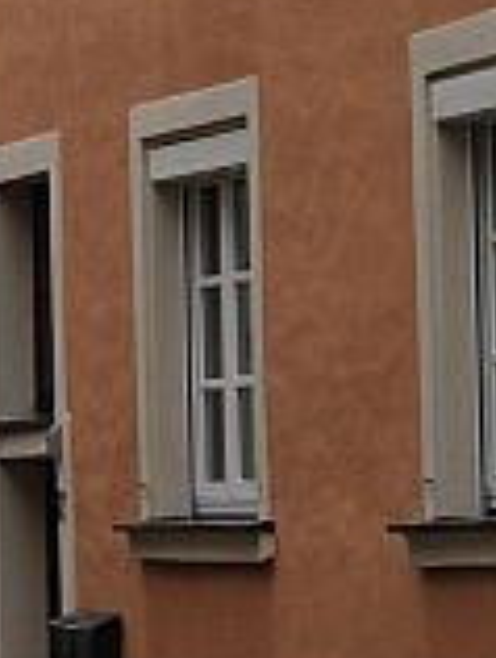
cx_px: -742
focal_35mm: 328
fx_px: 6250
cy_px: -183
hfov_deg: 4.4
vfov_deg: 6.0
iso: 800
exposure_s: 1/200
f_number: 7.1
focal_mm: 40
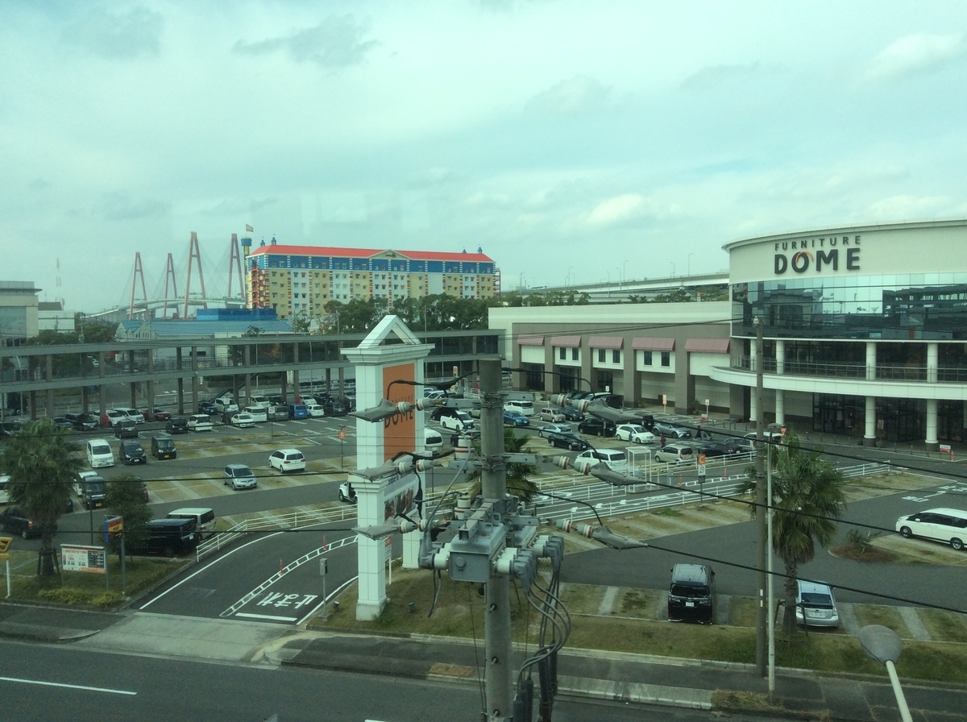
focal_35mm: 32
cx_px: 484
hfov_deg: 56.9
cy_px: 361
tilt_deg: -3.7
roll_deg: -1.9
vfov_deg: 44.0
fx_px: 892
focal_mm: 3.3
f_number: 2.4
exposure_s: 1/615
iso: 32
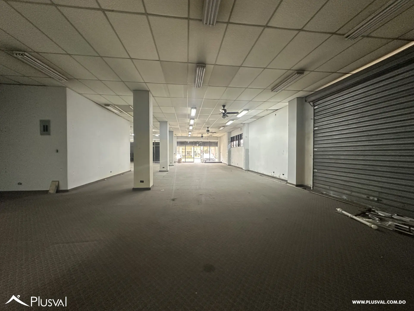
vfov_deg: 85.7
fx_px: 167
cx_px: 207
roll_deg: -0.5
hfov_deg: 102.1
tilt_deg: -1.4
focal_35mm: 14
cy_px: 156
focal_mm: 2.22
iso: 320
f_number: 2.2
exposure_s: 1/120
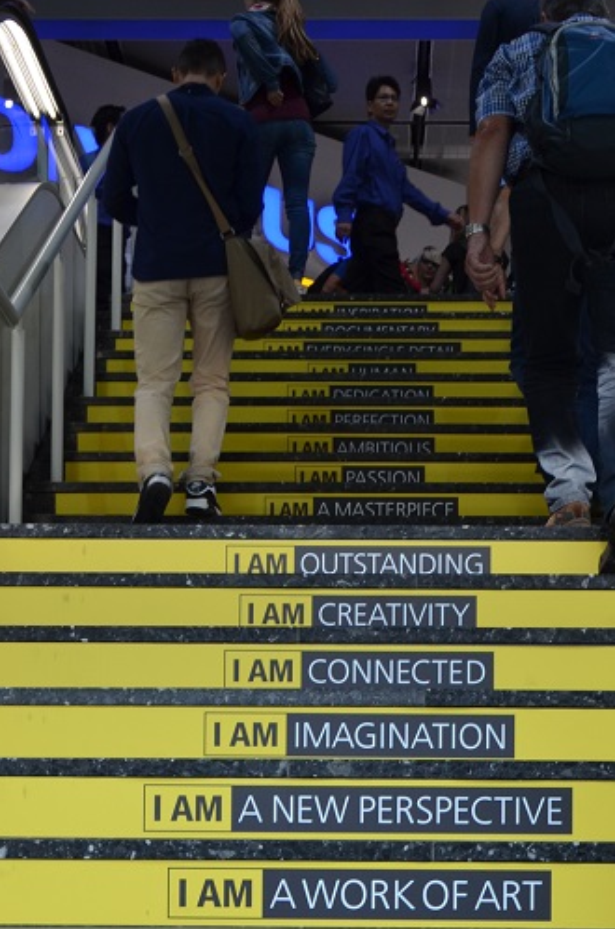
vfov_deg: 25.8
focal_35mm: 77
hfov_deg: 17.6
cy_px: 769
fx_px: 1985
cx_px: 326
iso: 400
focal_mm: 25
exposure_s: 1/125
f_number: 5.6
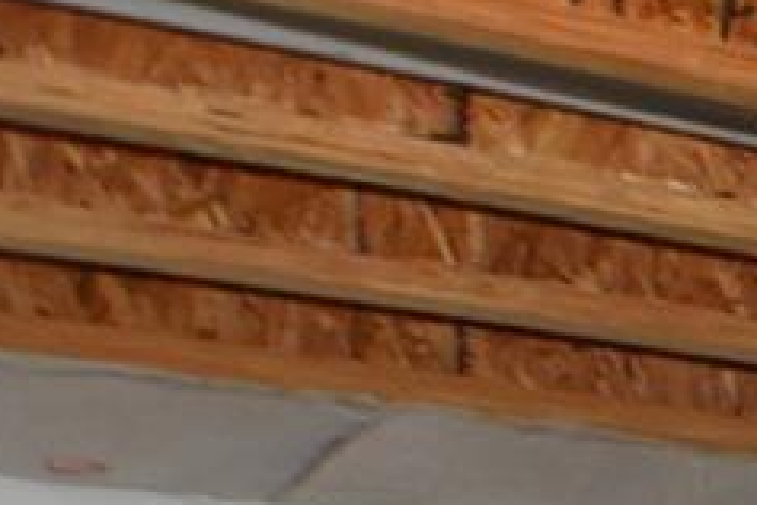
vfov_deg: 5.5
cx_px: 2380
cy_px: 1480
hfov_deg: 7.6
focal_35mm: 233
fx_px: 4907
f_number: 5
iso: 800
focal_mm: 23
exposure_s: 1/100
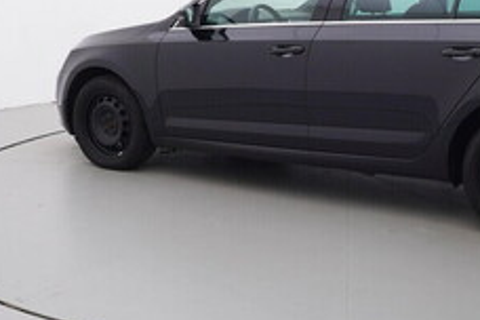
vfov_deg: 24.8
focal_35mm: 54
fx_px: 723
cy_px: 94
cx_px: 346
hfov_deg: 36.1
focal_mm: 15
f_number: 5
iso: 200
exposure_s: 1/80
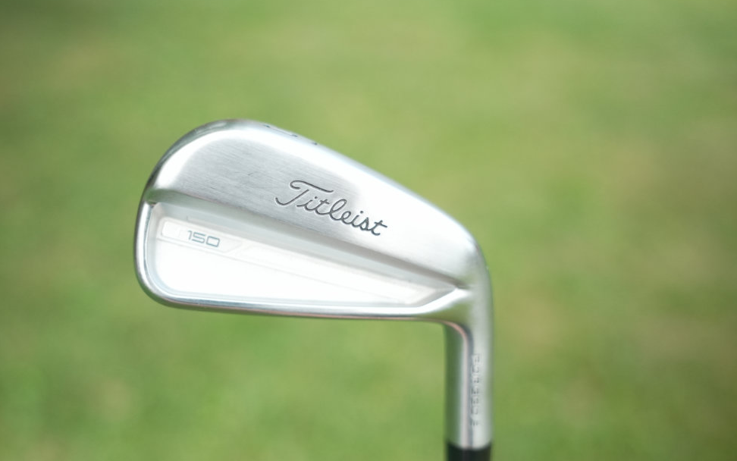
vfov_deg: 32.0
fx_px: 804
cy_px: 237
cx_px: 320
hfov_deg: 49.1
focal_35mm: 40
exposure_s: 1/50
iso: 800
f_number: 1.8
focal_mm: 21.2
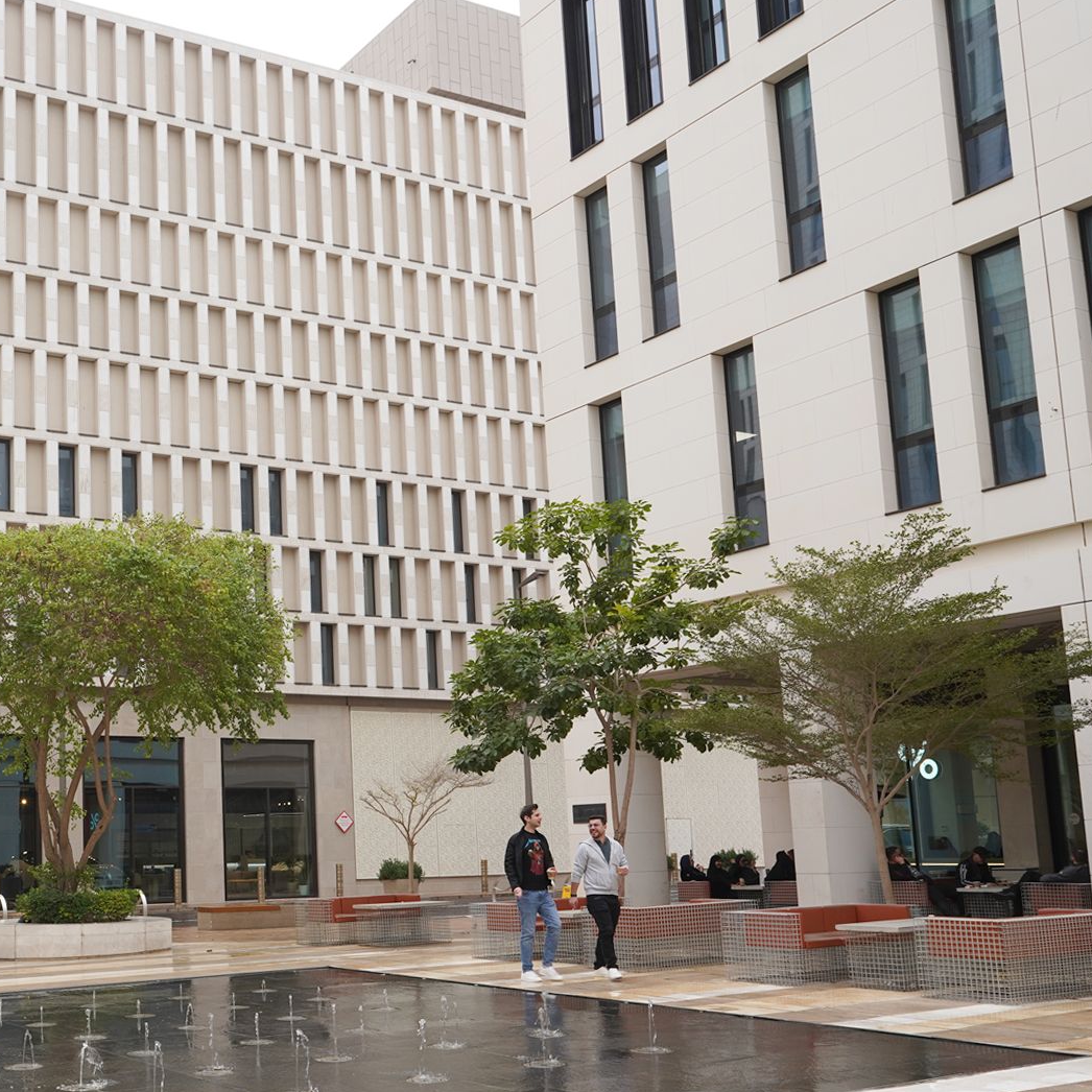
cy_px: 640
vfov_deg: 42.7
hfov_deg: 40.4
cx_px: 162
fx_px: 1392
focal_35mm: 39
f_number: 10
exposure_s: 1/100
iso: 400
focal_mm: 24
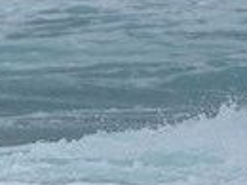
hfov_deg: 0.8
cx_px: -283
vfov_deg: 0.6
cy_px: 352
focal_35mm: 2581
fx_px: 18383
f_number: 5.6
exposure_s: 1/2000
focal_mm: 400
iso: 360
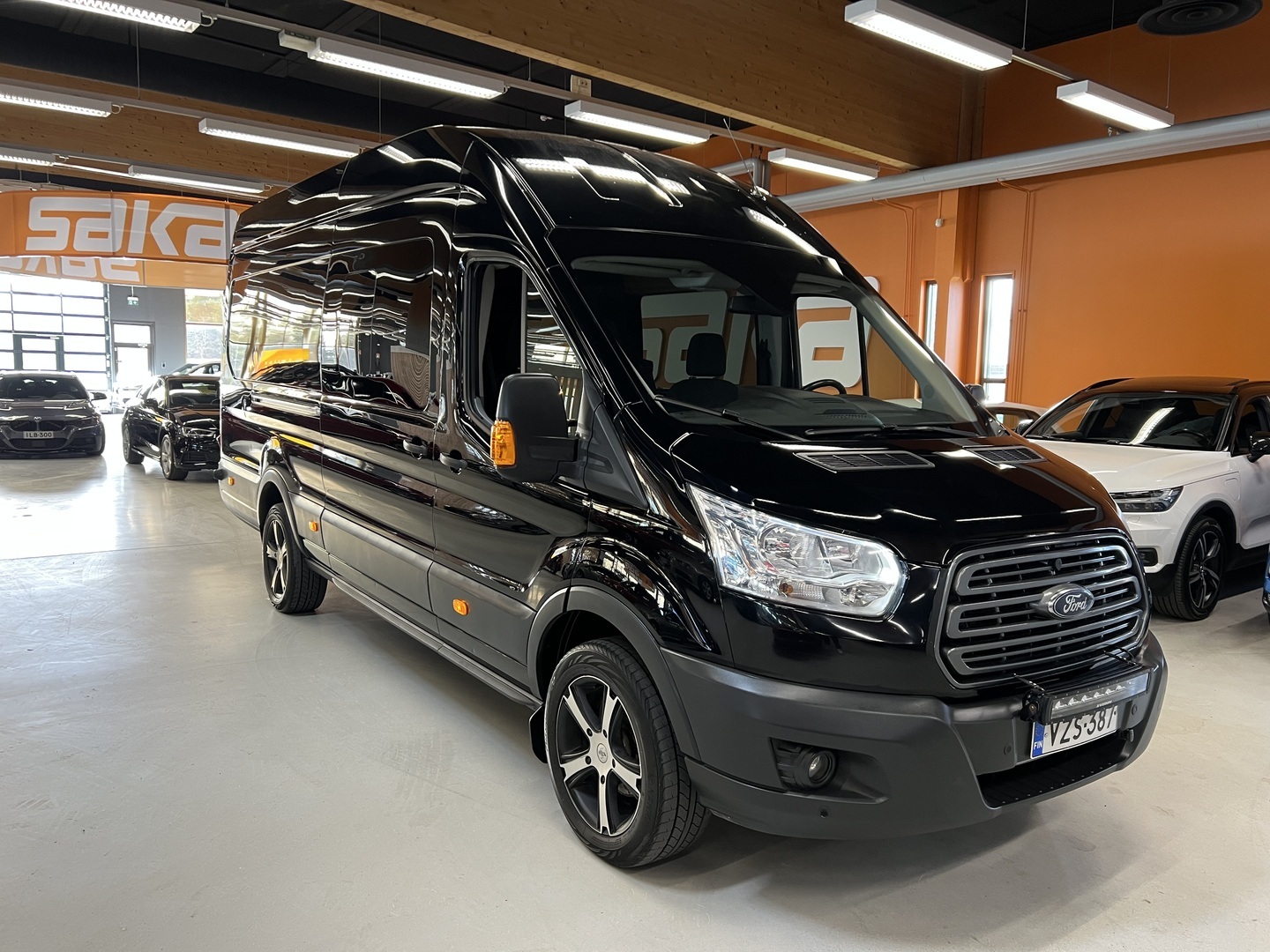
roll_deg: -1.8
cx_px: 635
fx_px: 954
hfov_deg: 67.3
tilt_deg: -5.4
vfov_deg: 53.1
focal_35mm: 26
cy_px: 476
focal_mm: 5.7
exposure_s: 1/50
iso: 125
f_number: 1.5
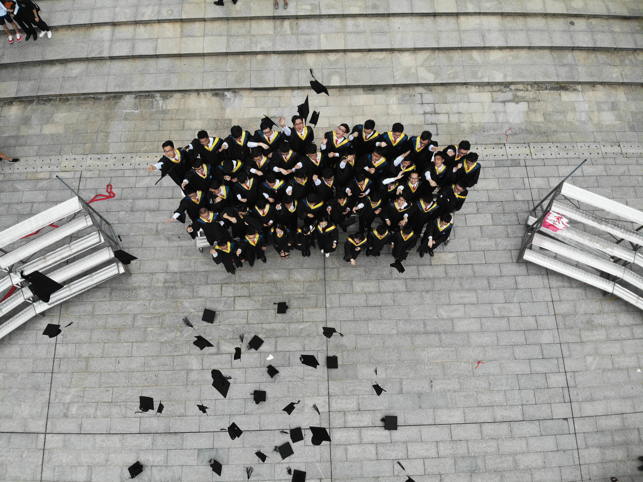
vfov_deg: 56.8
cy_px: 241
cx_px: 322
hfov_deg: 71.6
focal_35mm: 24
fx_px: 446
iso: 100
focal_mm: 4.5
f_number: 2.8
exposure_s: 1/1087
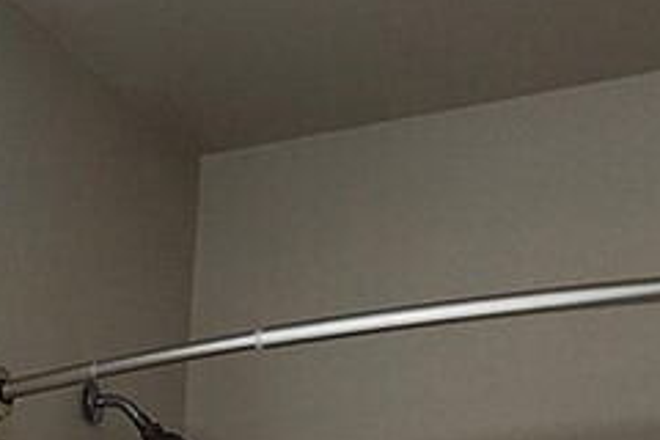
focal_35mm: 81
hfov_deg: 22.8
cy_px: 1064
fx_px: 1485
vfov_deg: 12.8
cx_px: -160
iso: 100
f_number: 2.2
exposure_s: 1/60
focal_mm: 2.2
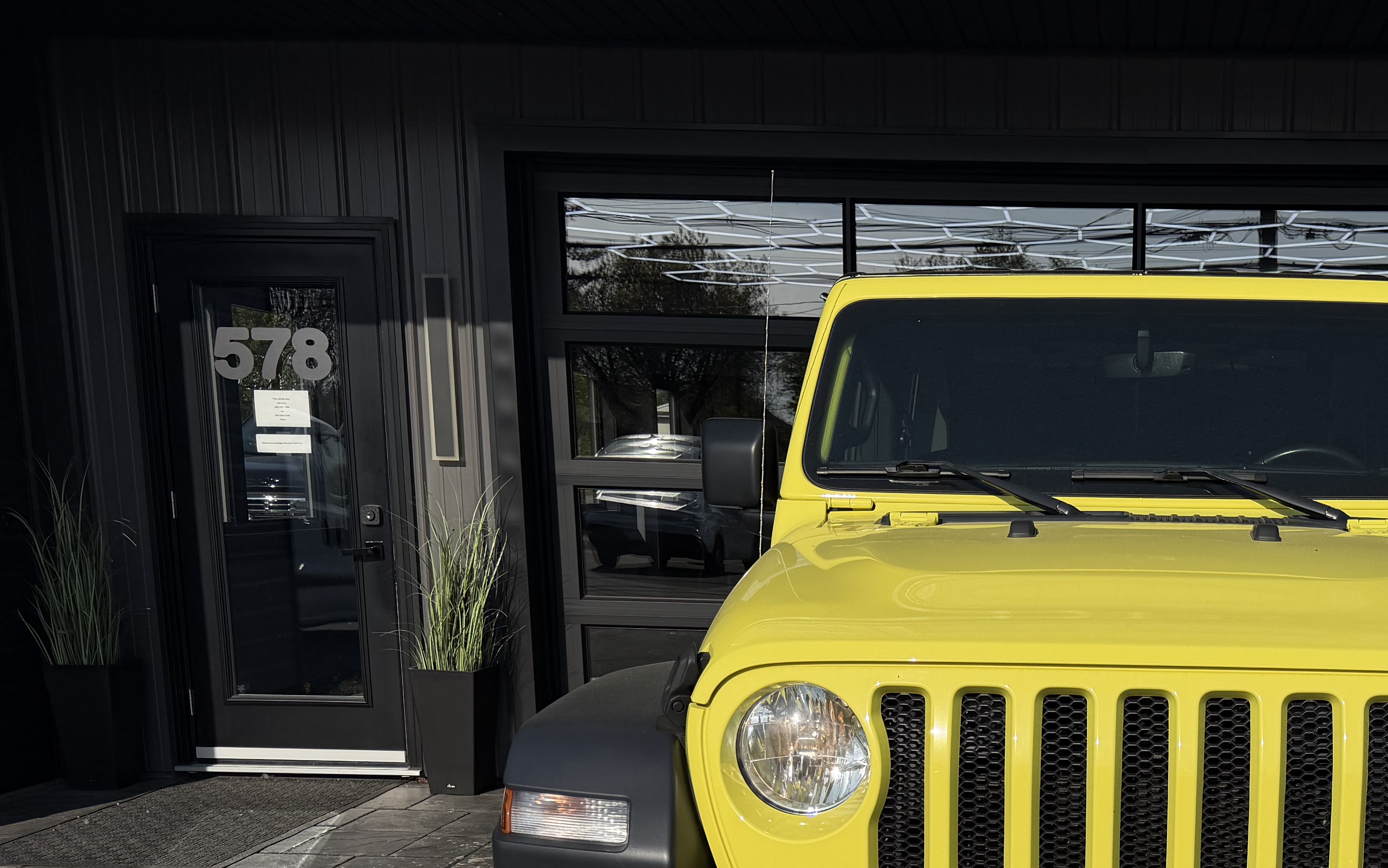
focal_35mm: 43
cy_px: 815
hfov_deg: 44.2
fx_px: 1627
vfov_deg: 28.5
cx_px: 1089
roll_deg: -0.9
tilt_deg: -11.2
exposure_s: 1/10309
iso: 80
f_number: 1.78
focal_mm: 6.76
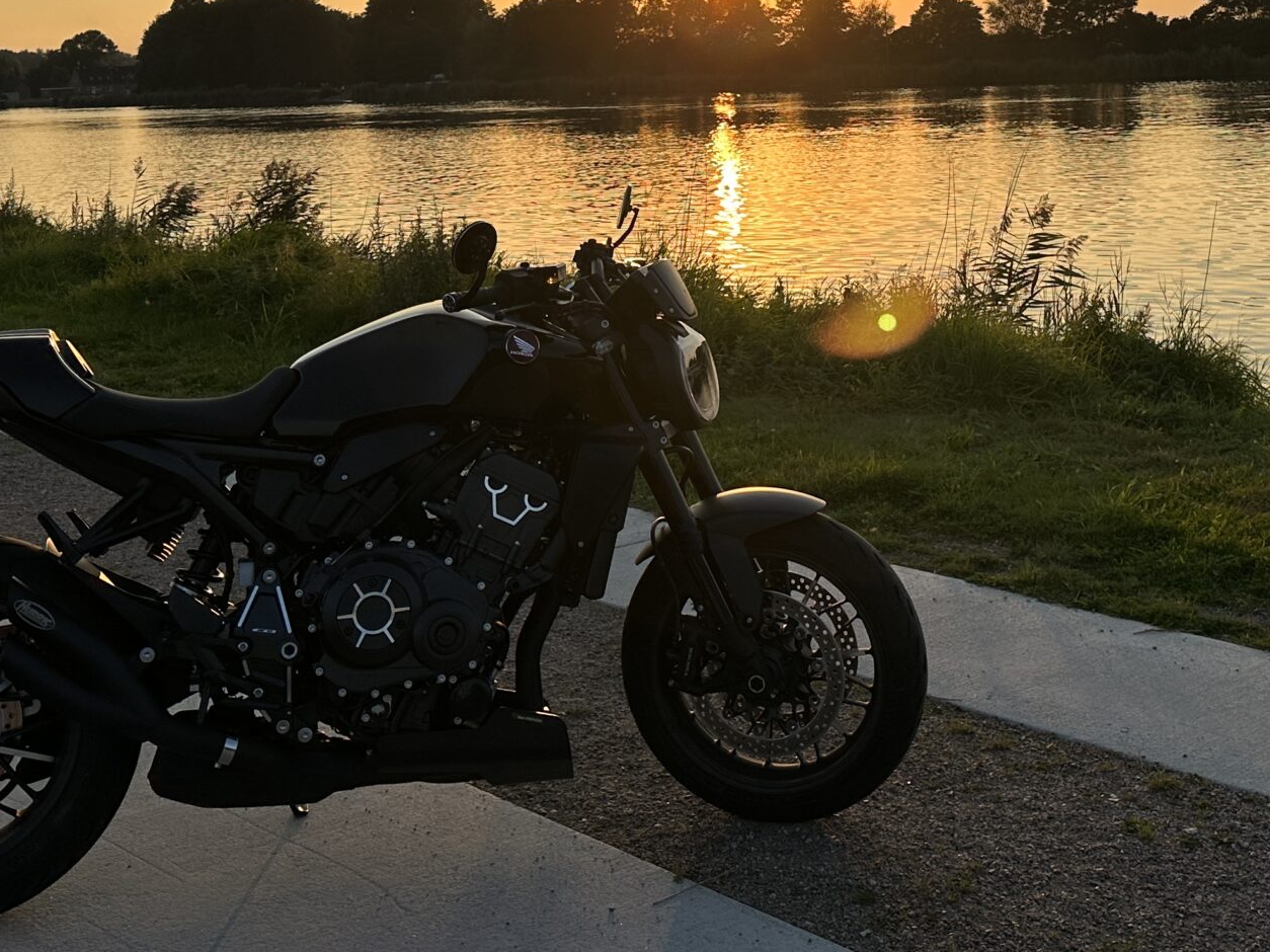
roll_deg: +2.4
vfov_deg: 28.6
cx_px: 801
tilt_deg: -1.7
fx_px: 1797
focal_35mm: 49
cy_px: 110
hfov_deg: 38.6
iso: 80
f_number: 1.78
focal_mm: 6.86
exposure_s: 1/4762
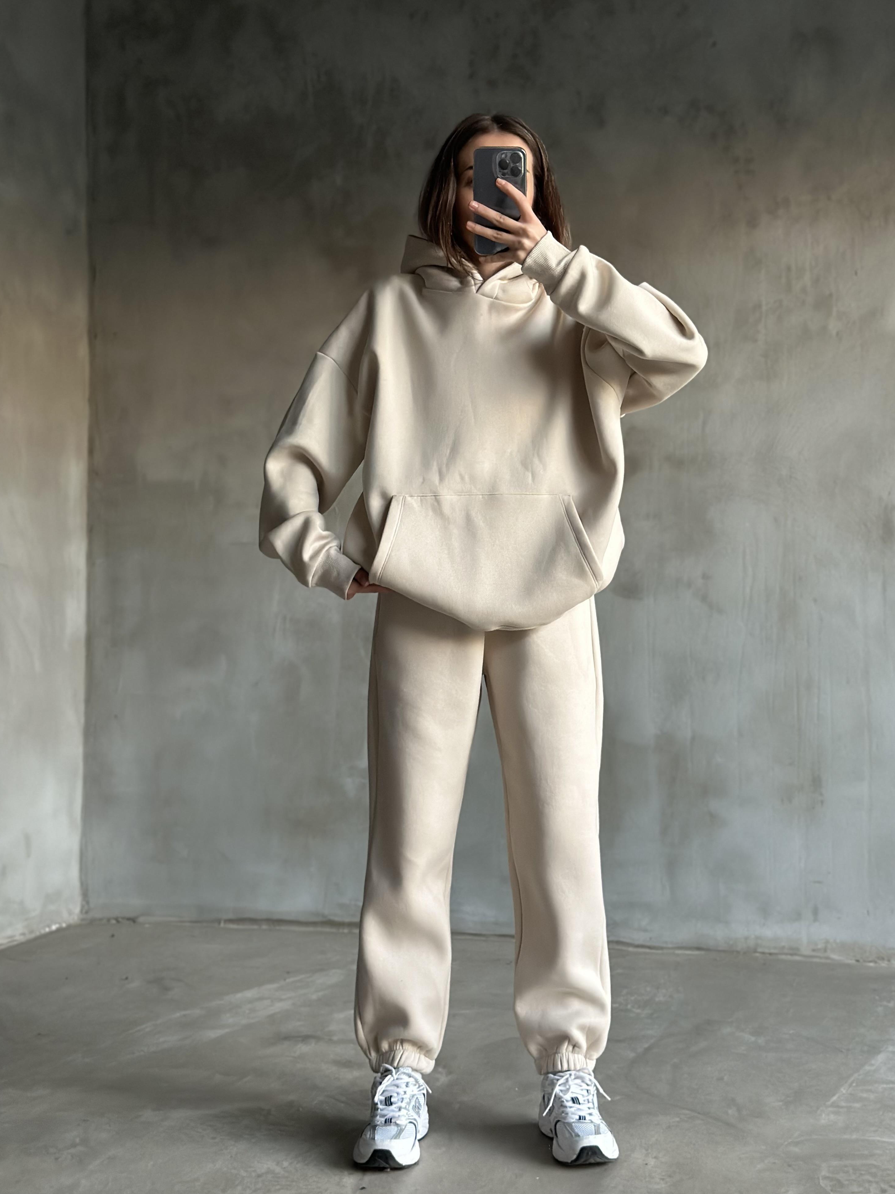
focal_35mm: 50
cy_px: 581
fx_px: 1724
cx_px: 464
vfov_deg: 38.2
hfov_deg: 29.1
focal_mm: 6.86
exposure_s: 1/60
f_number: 1.78
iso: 320
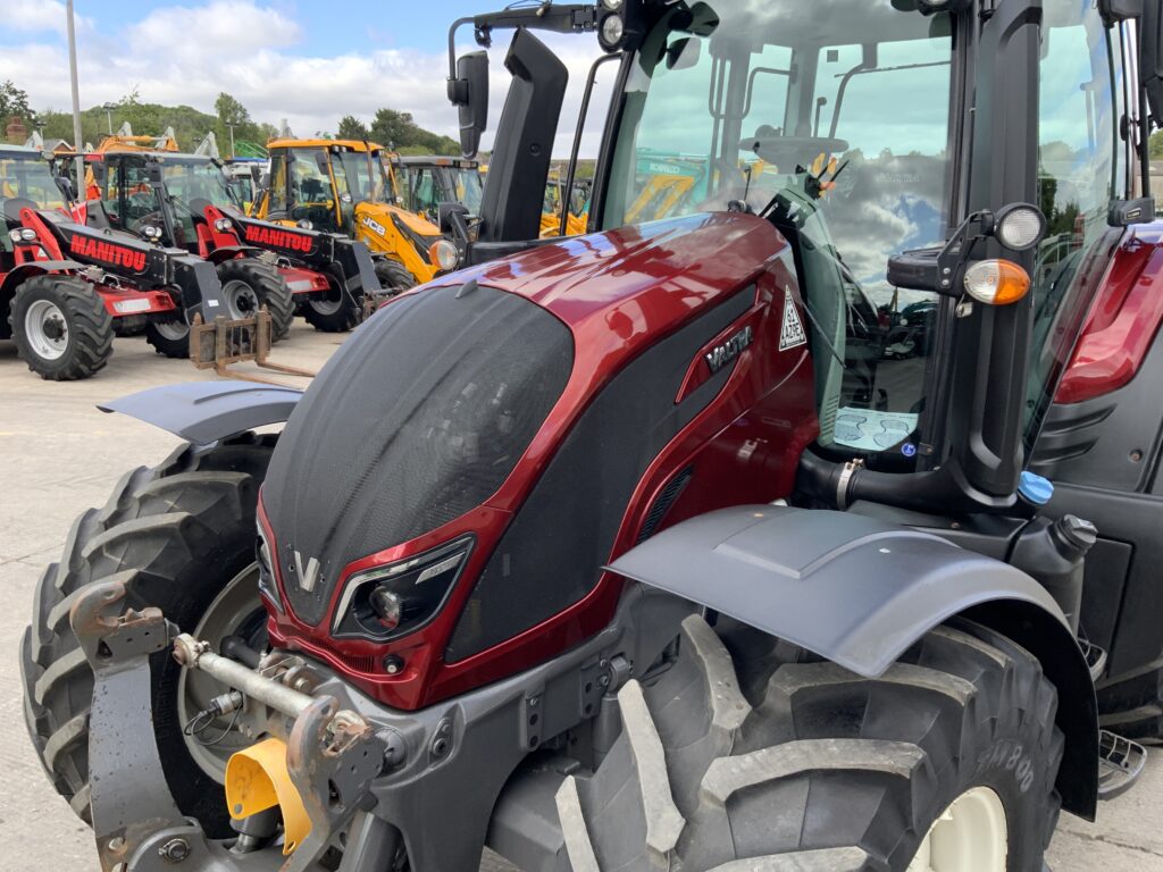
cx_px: 582
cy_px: 436
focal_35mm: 29
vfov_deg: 48.2
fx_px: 974
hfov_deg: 61.7
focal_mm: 3
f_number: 1.8
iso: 16
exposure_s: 1/277
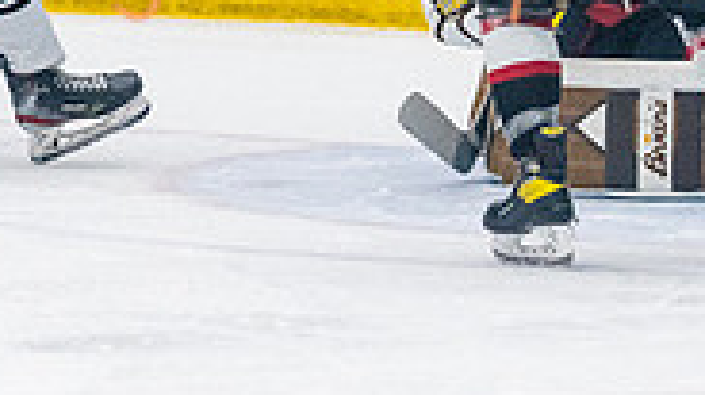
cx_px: -111
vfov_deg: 2.3
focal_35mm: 525
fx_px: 9803
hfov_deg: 4.1
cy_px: -201
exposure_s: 1/640
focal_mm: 105
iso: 1600
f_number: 2.8
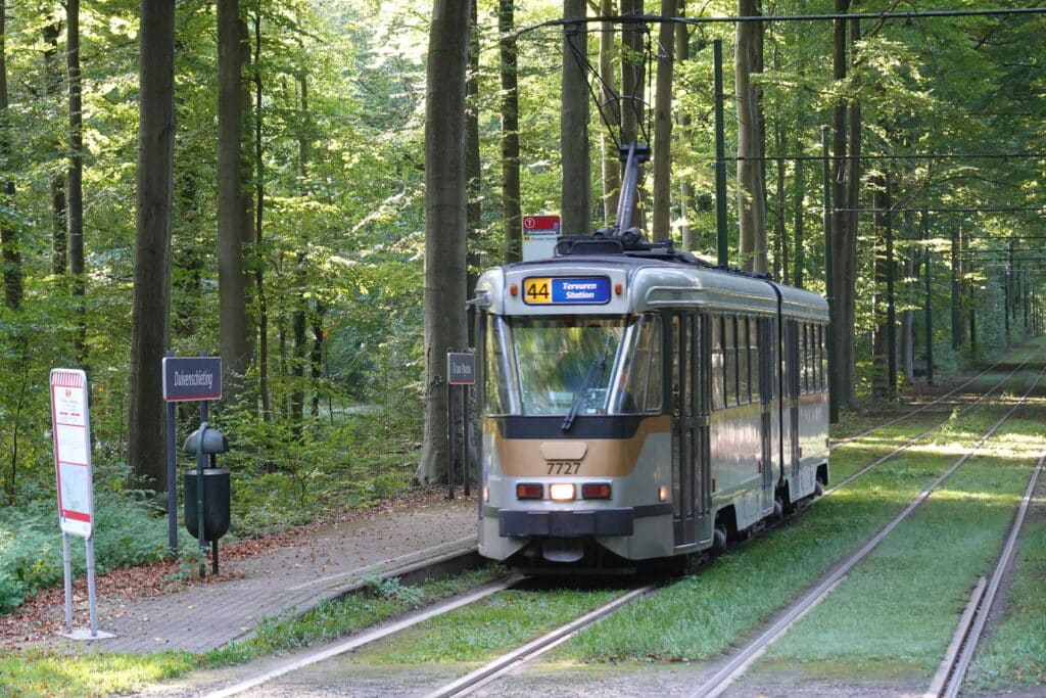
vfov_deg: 10.8
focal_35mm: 127
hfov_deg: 16.1
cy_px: 349
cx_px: 523
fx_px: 3690
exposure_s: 1/60
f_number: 4.5
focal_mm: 46.09
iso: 1250
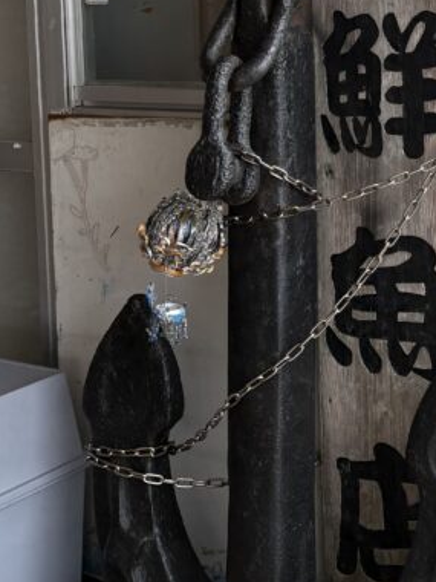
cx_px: 512
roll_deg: +2.9
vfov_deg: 26.8
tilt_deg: -4.2
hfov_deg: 19.8
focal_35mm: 70
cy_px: 57
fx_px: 1176
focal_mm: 5.96
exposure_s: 1/390
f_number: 1.6
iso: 50
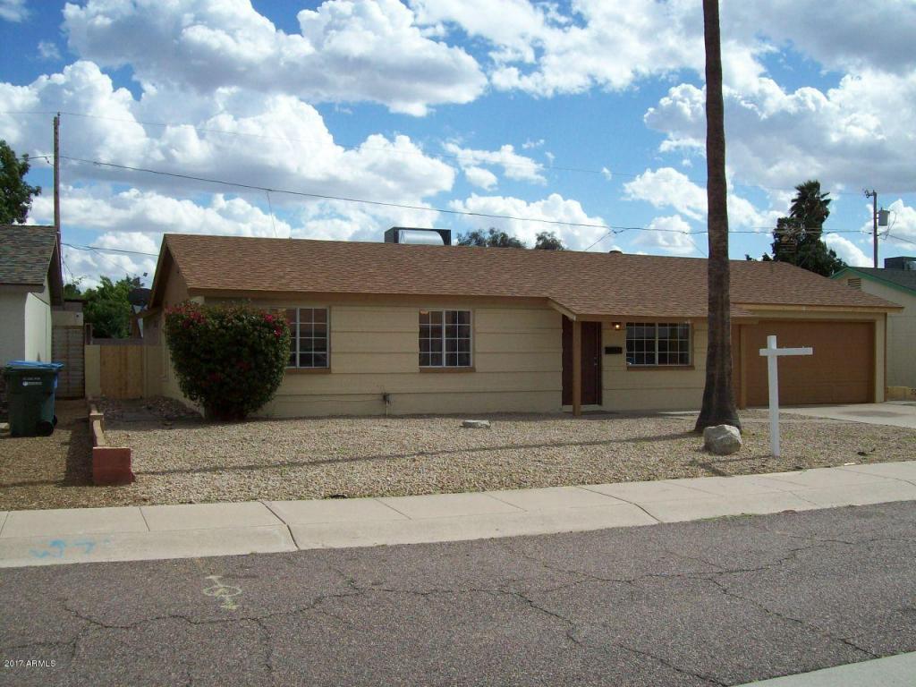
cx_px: 458
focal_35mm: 36
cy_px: 344
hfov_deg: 51.4
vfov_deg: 39.7
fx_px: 953
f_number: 4.8
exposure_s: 1/820
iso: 80
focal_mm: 6
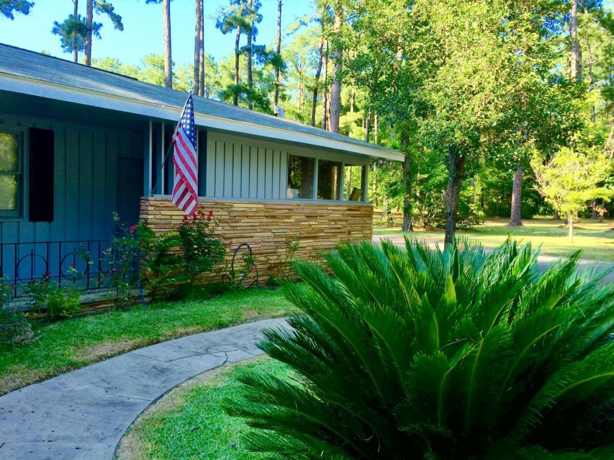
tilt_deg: -2.4
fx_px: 514
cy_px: 230
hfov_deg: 61.7
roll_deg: -2.0
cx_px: 307
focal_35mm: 29
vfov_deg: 48.2
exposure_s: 1/540
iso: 32
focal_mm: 4.15
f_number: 2.2
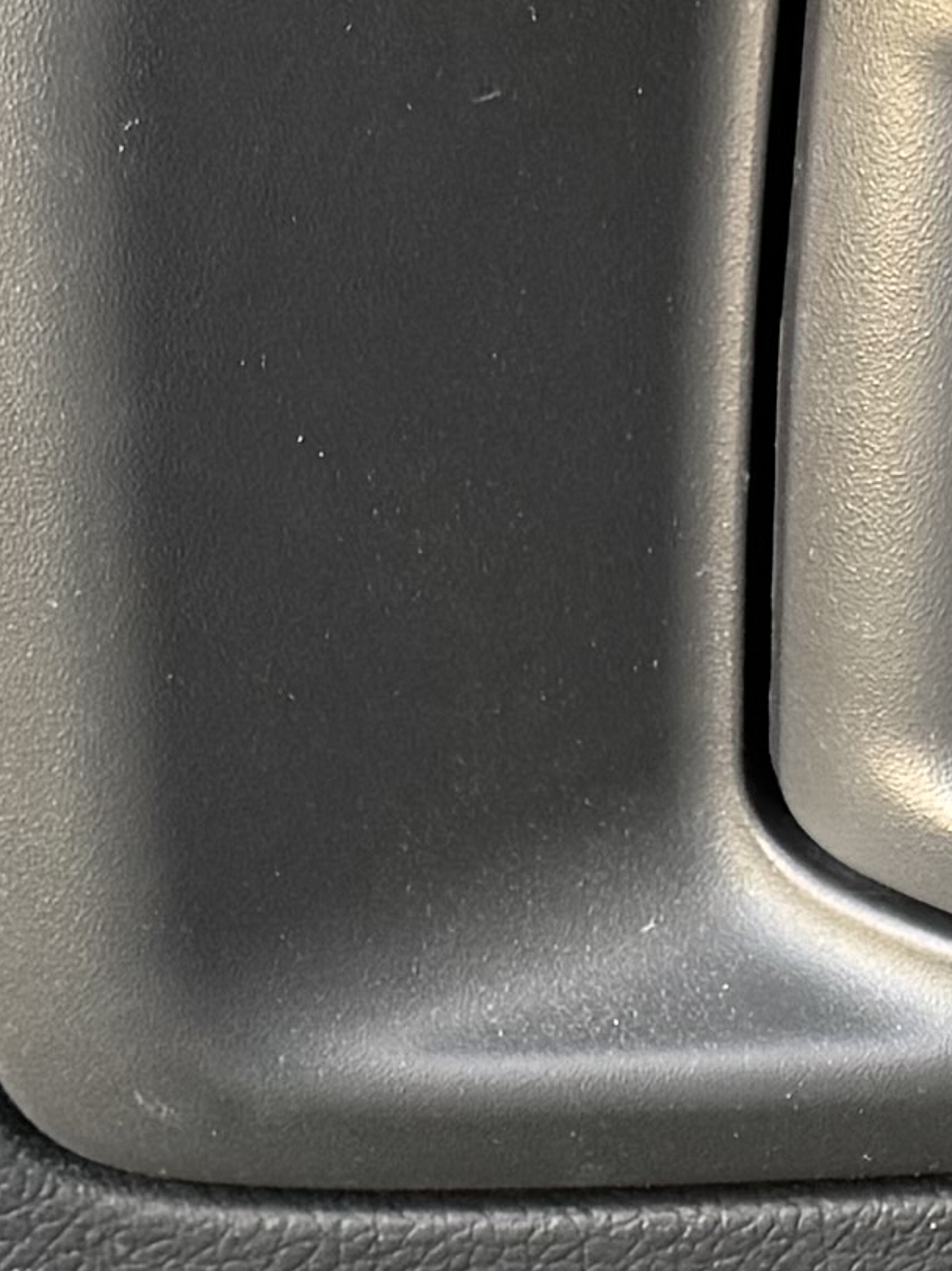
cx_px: 669
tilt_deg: -27.1
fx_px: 6199
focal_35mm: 169
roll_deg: +4.1
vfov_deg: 11.5
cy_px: 1428
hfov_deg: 8.8
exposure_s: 1/121
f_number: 1.78
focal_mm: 6.76
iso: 160
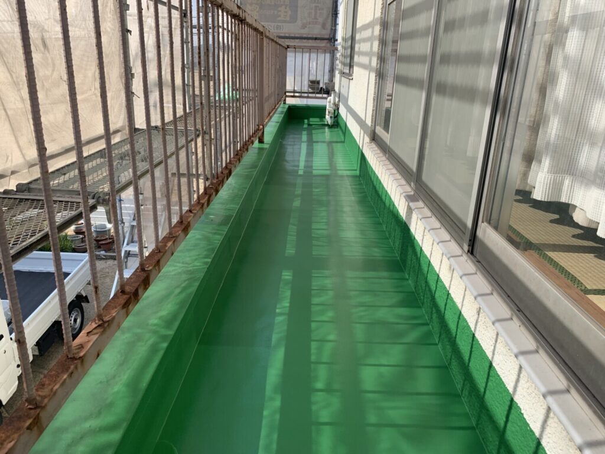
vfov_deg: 53.1
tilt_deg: -18.0
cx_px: 302
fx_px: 454
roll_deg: -2.8
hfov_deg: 67.3
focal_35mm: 26
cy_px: 227
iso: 25
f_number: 1.8
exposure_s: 1/683
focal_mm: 4.25
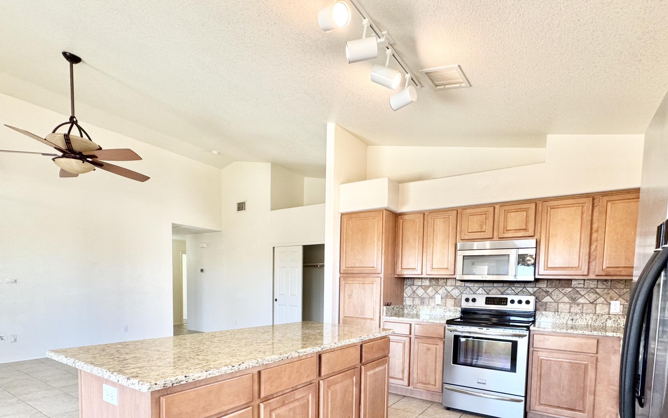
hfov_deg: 87.9
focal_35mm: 19
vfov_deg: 59.3
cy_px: 307
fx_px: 346
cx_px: 353
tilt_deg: -3.9
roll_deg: -1.1
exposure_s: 1/120
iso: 200
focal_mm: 2.22
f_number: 2.2
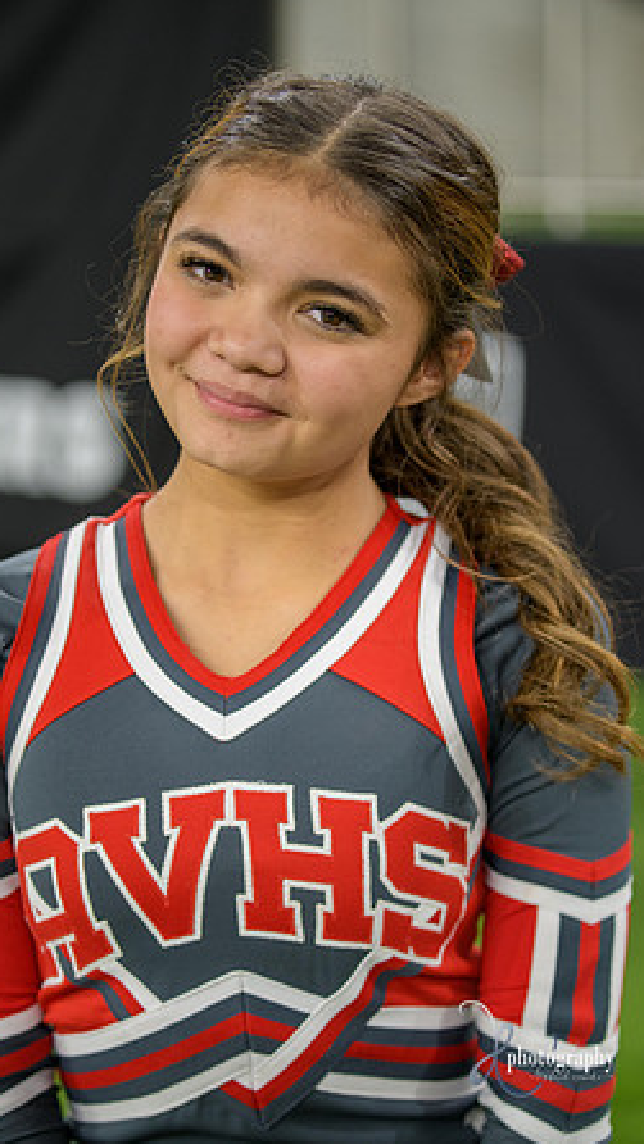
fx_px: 2246
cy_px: 569
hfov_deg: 16.3
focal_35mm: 74
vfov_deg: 28.6
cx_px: 287
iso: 1000
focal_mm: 70
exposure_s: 1/400
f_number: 2.8
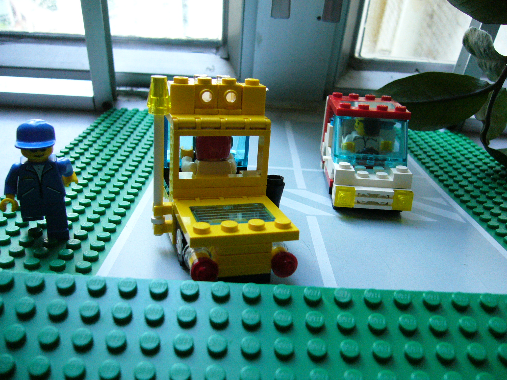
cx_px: 254
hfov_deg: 52.6
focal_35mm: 35
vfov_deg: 40.7
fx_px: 513
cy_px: 190
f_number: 2.8
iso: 400
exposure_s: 1/125
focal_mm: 5.8
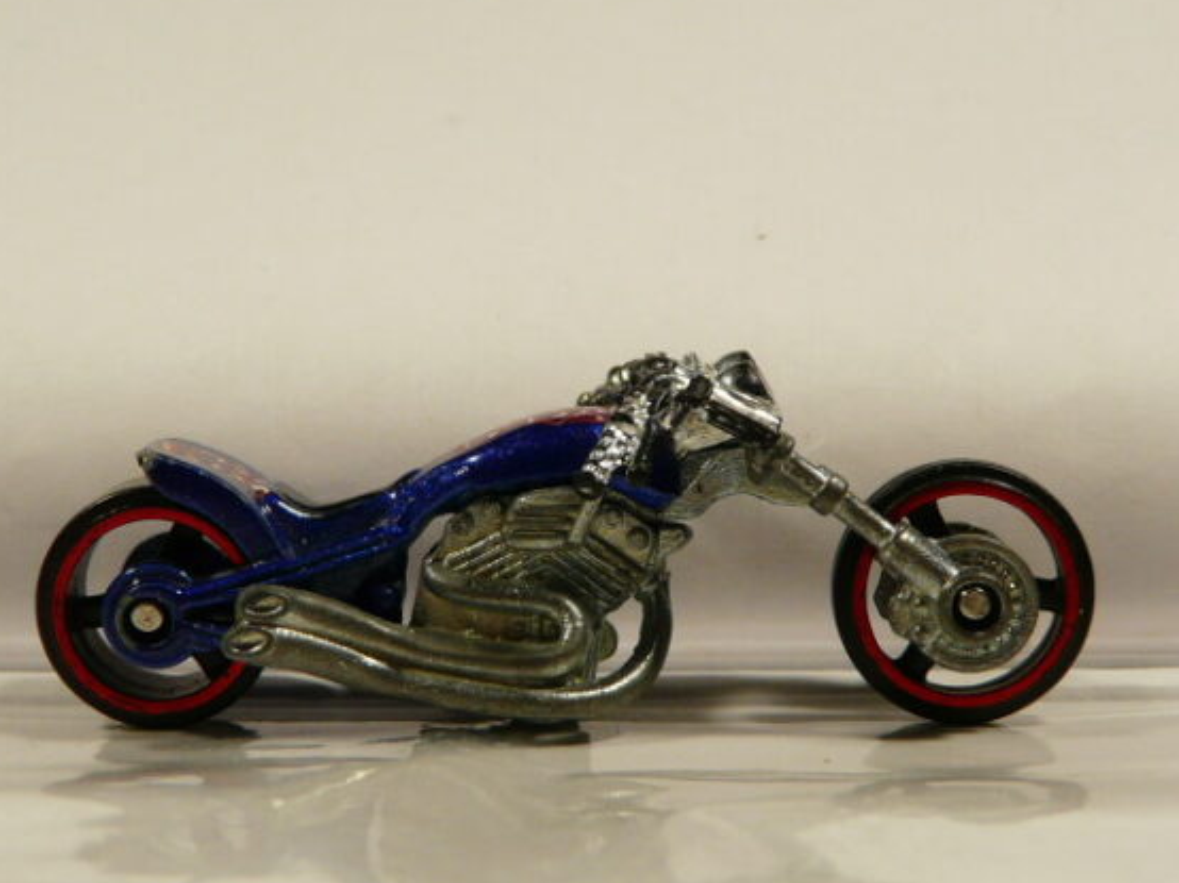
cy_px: 464
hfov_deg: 25.0
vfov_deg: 18.9
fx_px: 2655
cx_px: 560
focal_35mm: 78
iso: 100
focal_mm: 7.4
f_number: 3.2
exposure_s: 1/60
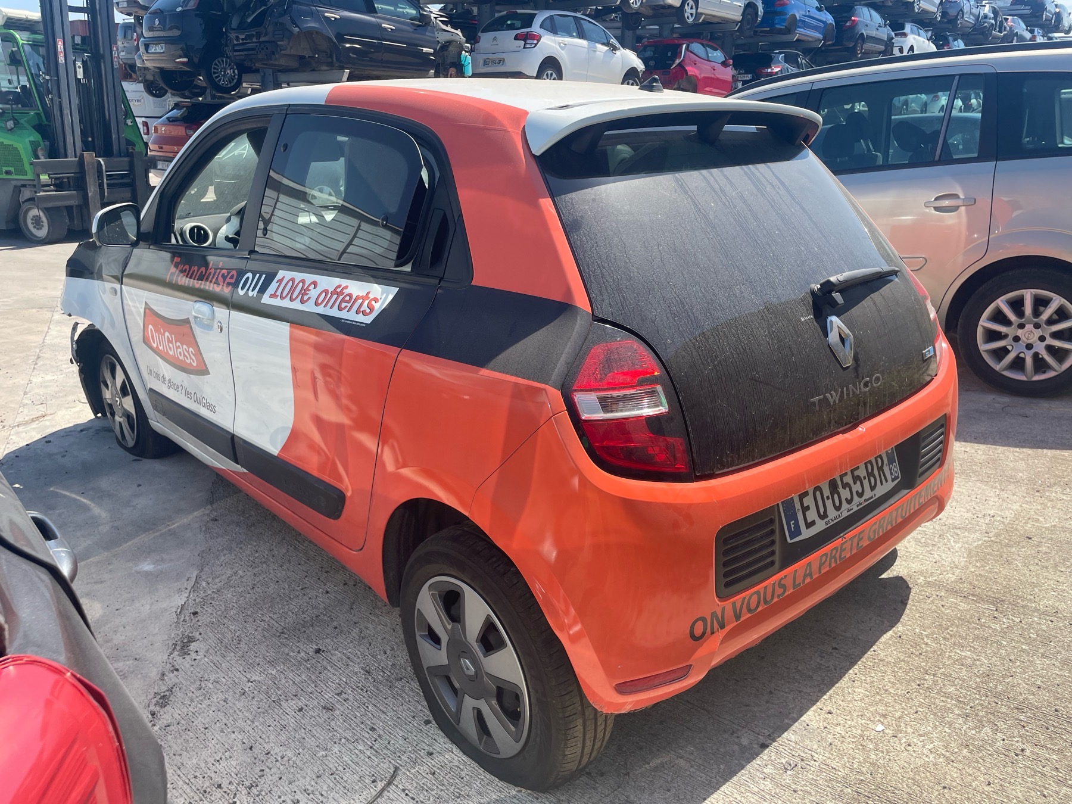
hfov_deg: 67.3
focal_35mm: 26
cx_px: 536
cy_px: 402
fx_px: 805
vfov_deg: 53.1
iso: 32
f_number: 1.6
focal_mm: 4.2
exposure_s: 1/1553
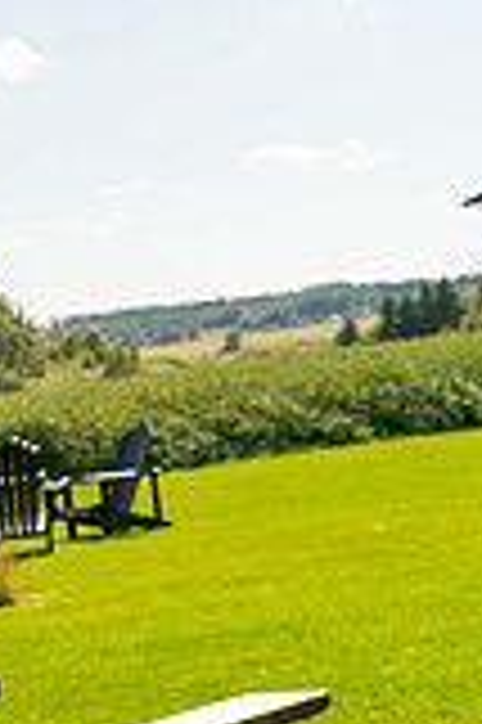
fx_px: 2898
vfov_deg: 14.0
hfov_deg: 9.1
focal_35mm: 144
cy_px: 758
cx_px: -410
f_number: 4.5
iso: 400
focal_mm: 40
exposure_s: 1/2500
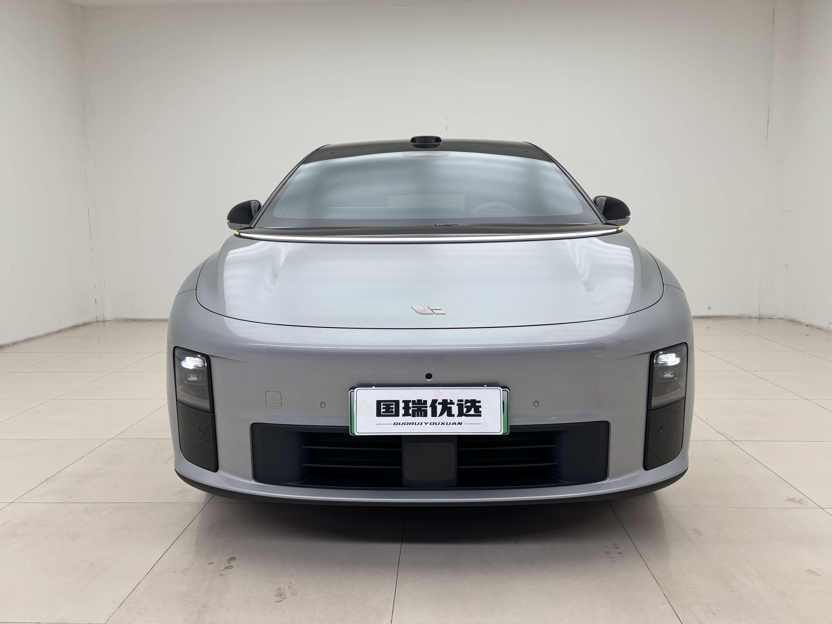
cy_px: 312
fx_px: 625
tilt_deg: -8.6
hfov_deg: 67.3
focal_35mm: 26
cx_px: 416
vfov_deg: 53.1
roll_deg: +0.7
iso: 32
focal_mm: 5.96
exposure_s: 1/121
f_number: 1.6
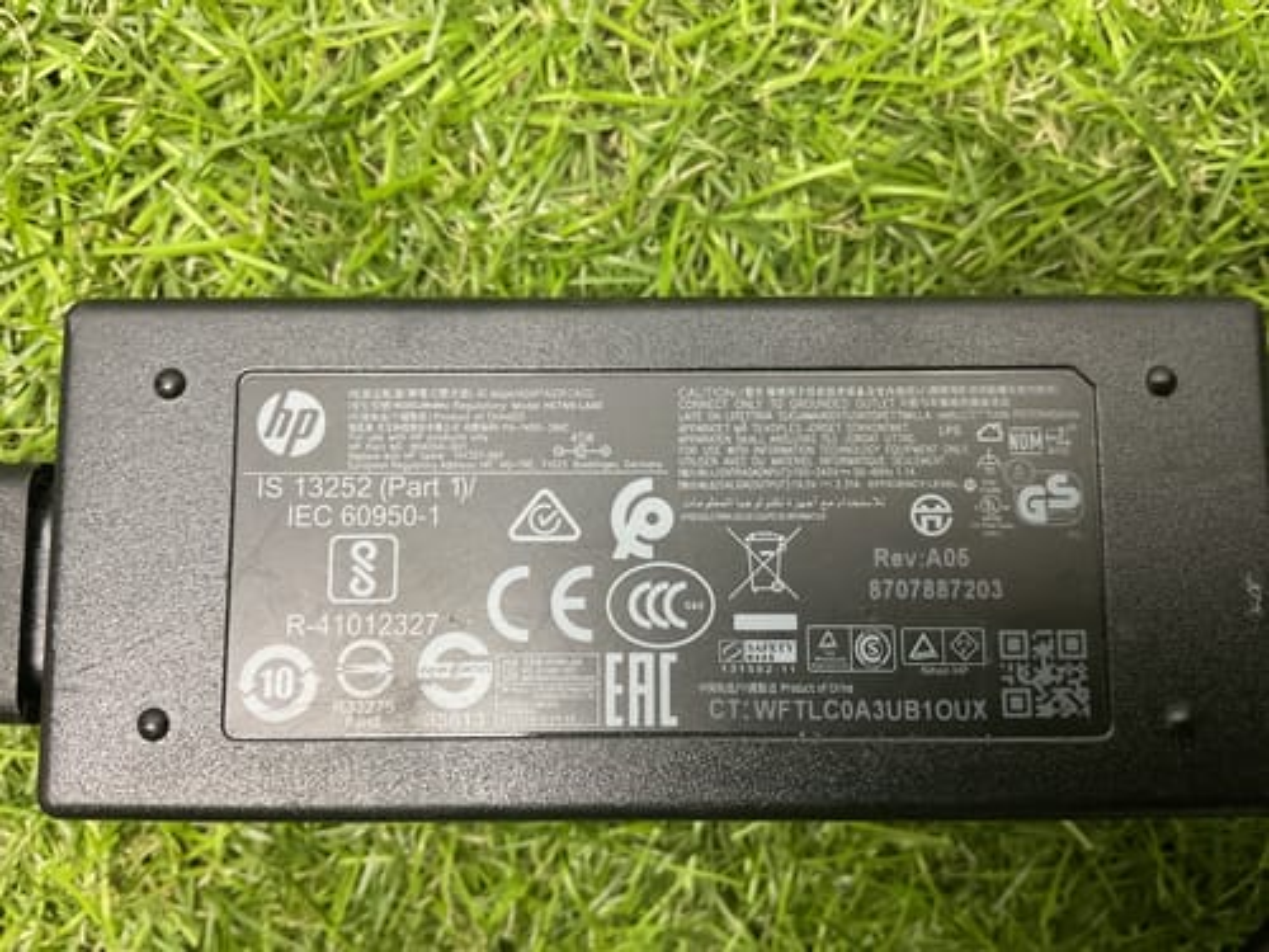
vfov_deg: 48.2
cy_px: 476
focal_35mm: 29
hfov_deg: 61.7
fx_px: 1063
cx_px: 634
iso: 250
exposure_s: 1/60
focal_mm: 3
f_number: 1.8
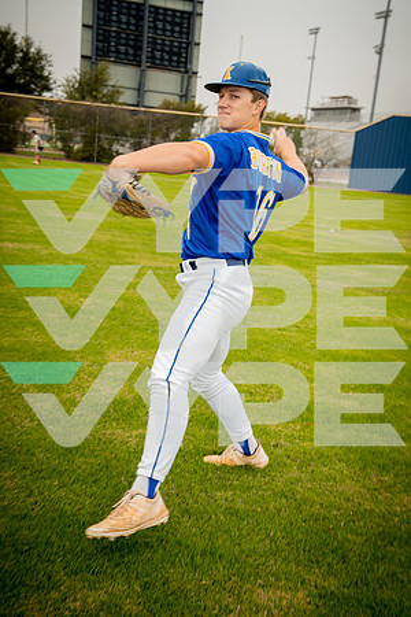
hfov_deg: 25.5
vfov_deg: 37.5
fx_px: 908
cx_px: 206
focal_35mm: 53
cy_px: 308
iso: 200
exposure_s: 1/250
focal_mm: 53
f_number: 5.6
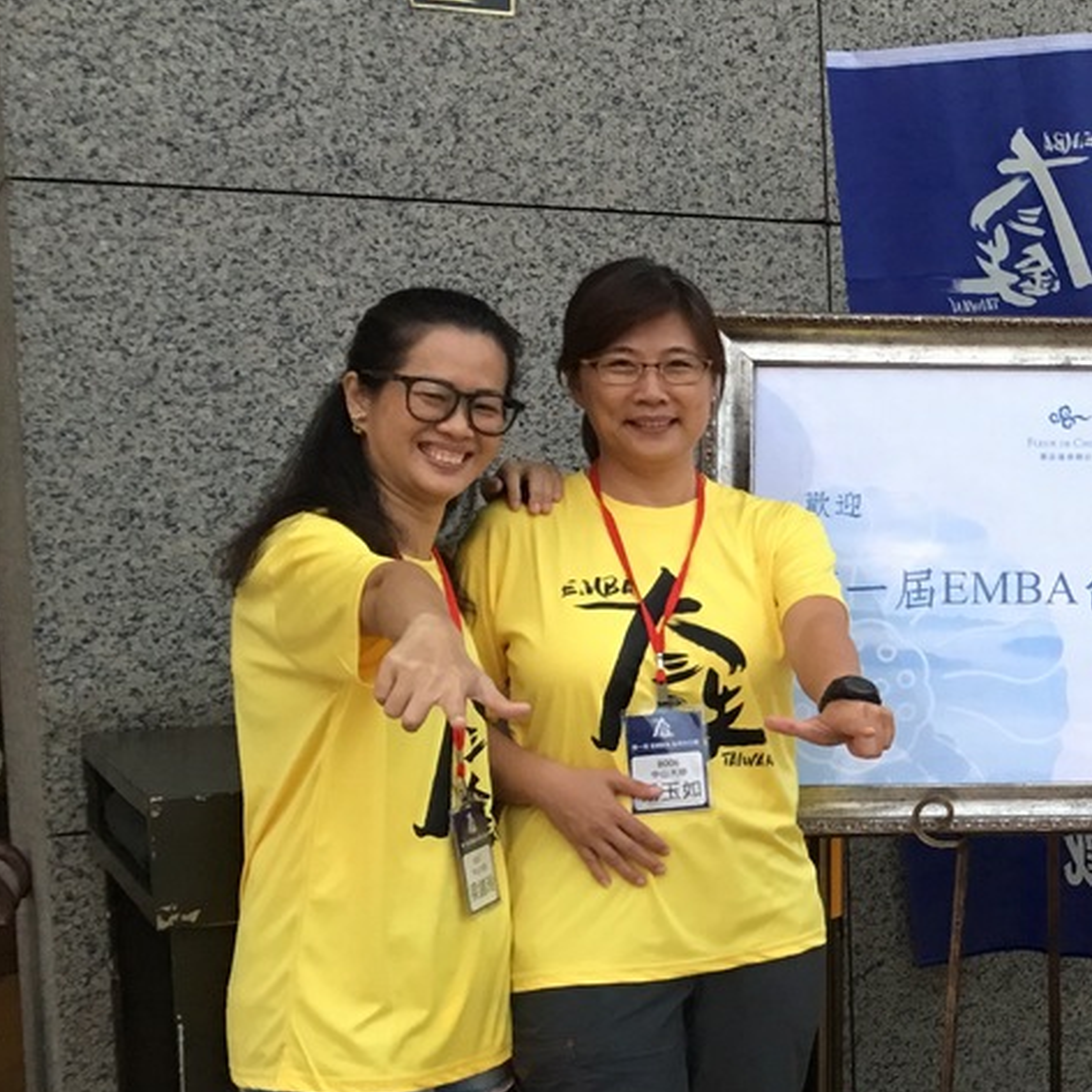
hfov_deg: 23.7
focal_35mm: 65
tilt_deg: -6.3
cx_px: 1371
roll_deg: -0.2
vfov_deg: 26.4
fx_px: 2320
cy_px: 718
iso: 64
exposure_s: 1/15
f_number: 2.2
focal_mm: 4.15
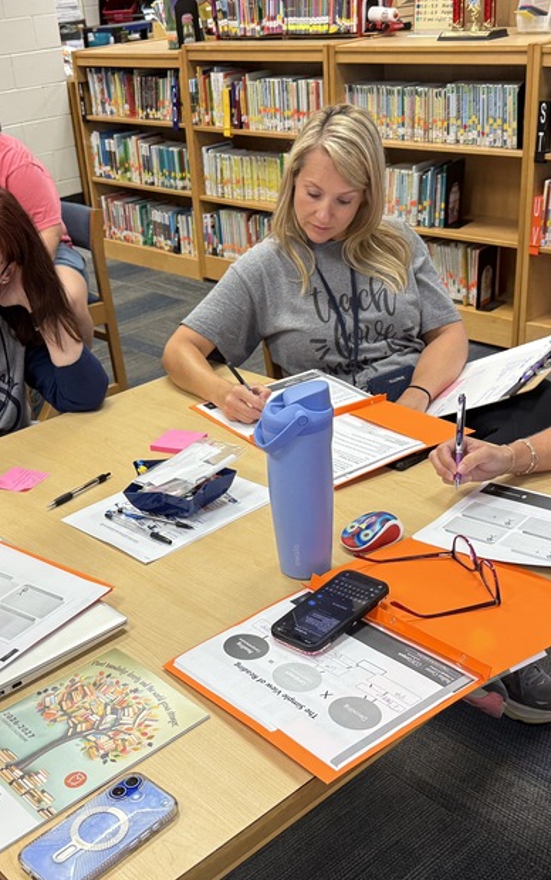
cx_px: 209
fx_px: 1008
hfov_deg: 30.4
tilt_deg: -26.7
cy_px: 493
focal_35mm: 42
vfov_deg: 47.1
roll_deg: +6.4
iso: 200
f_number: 1.78
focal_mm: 6.76
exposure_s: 1/120
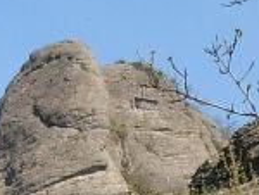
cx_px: 92
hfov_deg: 7.6
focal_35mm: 259
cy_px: 361
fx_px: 1941
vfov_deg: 5.7
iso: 79
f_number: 4.9
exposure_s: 1/406
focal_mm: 6.3
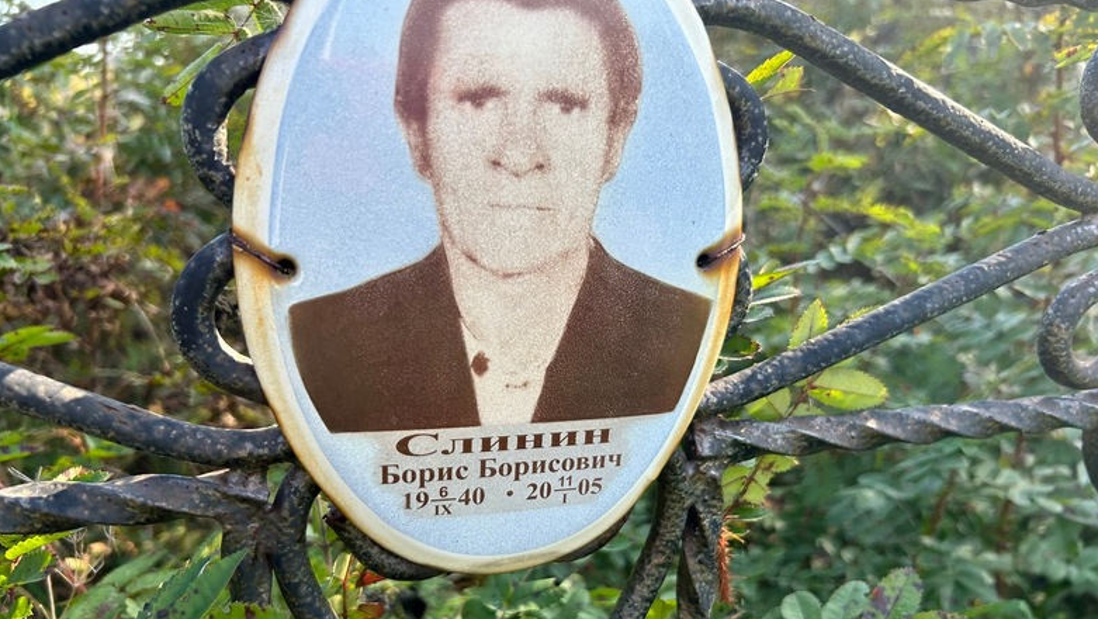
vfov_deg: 39.9
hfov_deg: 66.0
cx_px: 537
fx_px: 845
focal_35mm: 29
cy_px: 390
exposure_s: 1/723
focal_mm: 5.7
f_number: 1.5
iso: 50
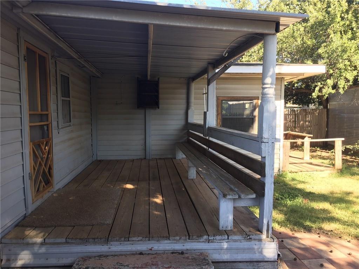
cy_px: 134
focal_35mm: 29
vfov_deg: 48.2
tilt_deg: -4.3
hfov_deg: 61.7
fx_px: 301
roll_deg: -0.1
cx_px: 180
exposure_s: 1/120
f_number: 2.2
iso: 25
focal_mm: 4.15
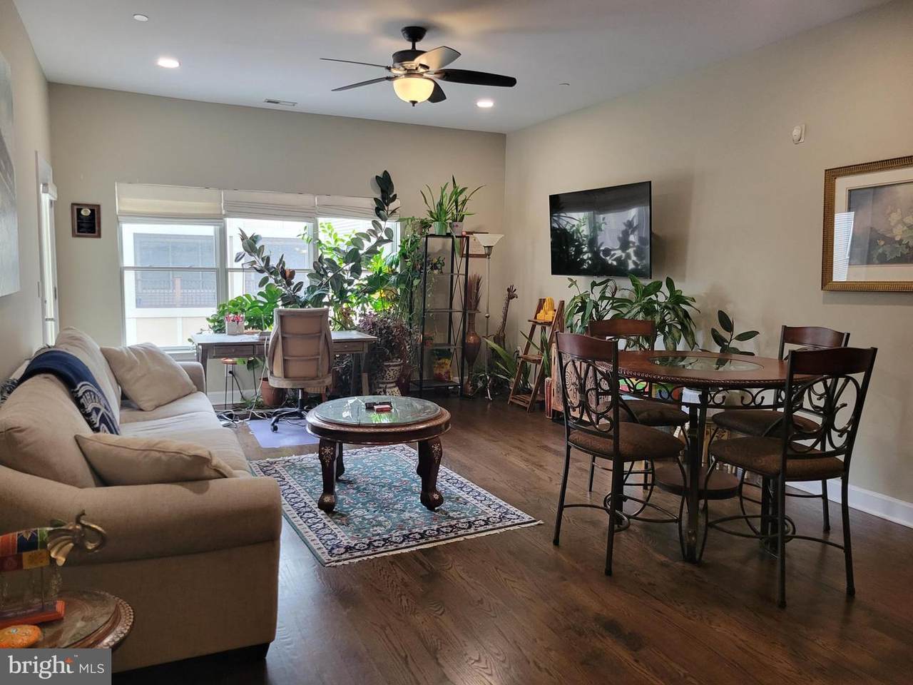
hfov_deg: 67.3
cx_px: 456
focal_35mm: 26
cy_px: 342
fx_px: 686
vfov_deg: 53.1
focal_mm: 5.4
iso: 320
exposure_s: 1/120
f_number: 1.8
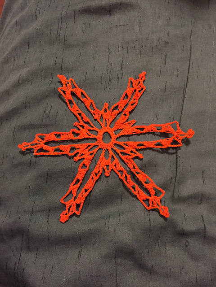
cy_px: 144
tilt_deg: -66.5
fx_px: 241
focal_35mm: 29
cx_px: 108
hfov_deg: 48.2
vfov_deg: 61.7
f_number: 2.2
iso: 250
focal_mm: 4.15
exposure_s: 1/15
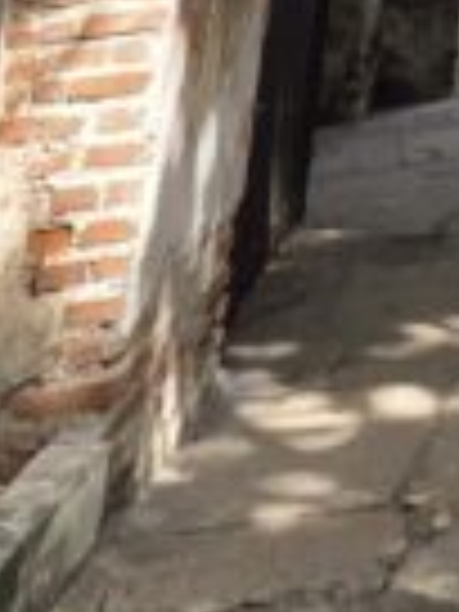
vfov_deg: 11.8
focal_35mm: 87
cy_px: -1184
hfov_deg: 14.1
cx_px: 938
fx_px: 1538
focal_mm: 2.2
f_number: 1.9
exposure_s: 1/544
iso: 40
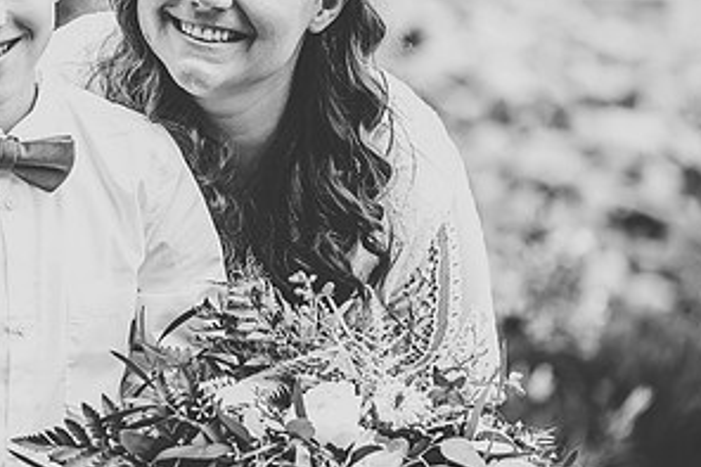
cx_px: 95
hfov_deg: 8.1
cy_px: 117
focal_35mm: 255
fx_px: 4962
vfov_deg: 5.4
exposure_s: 1/320
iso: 500
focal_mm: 130
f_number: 2.8
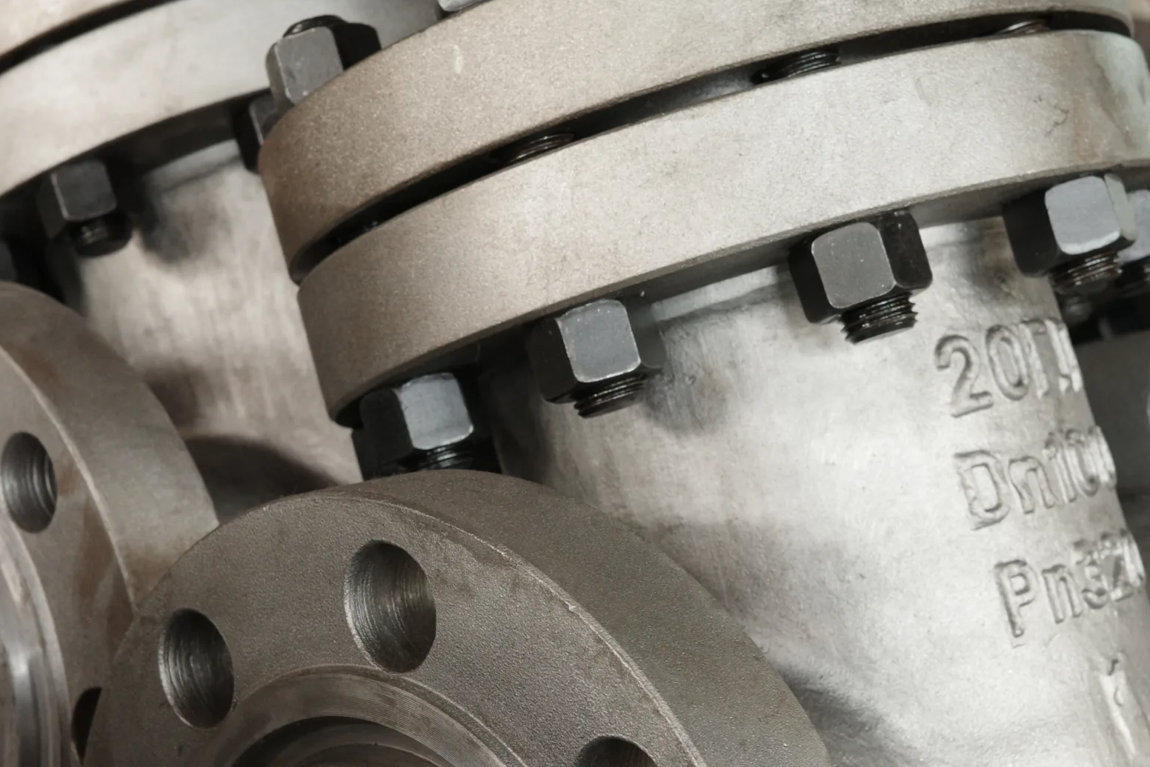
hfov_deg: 30.5
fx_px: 2108
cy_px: 406
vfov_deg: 20.6
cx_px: 672
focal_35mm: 66
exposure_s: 1/5
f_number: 6.3
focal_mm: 26
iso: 640
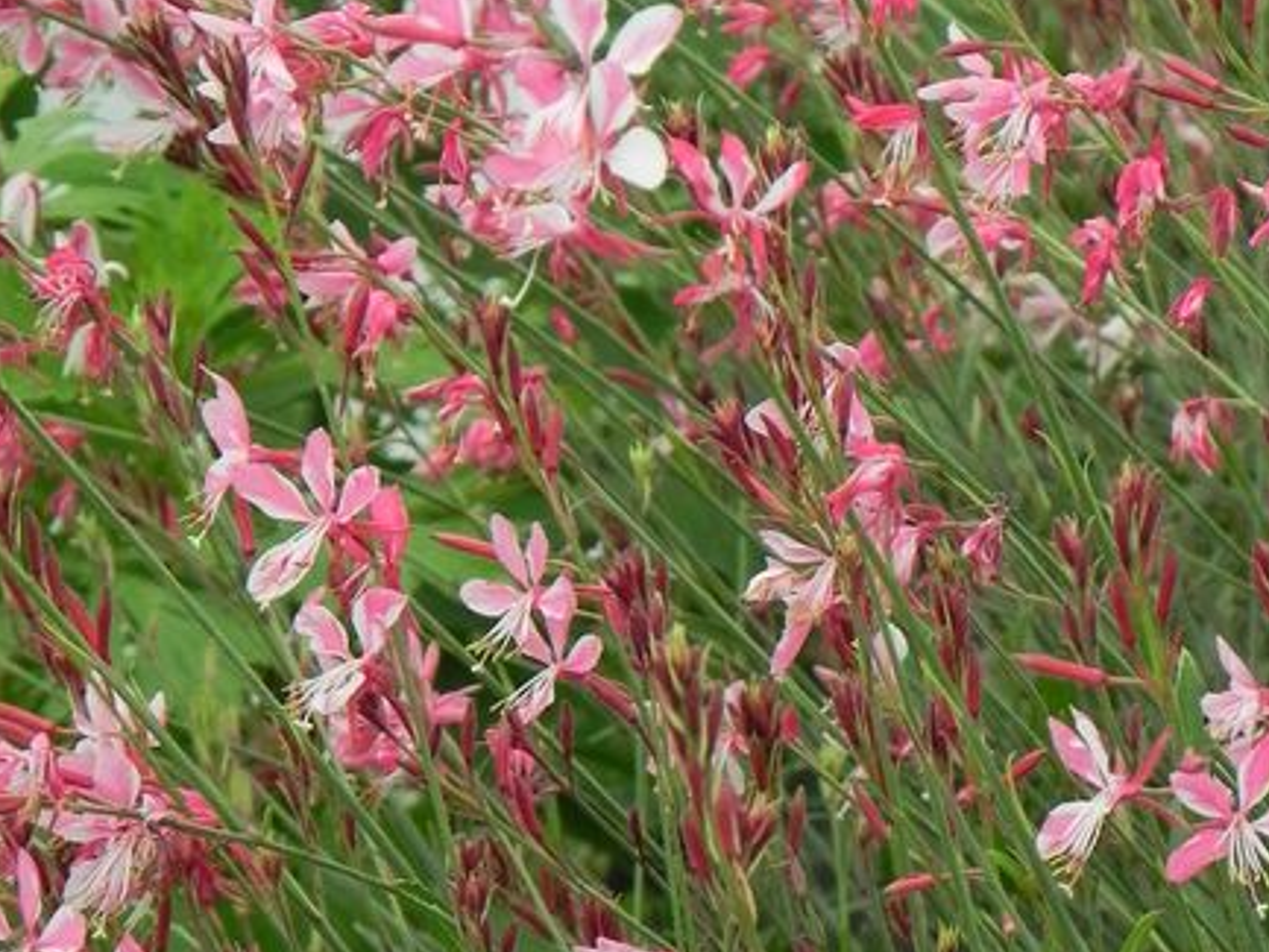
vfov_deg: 5.0
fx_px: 10964
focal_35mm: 299
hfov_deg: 6.6
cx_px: 756
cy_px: 305
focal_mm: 28.8
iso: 160
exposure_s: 1/200
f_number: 5
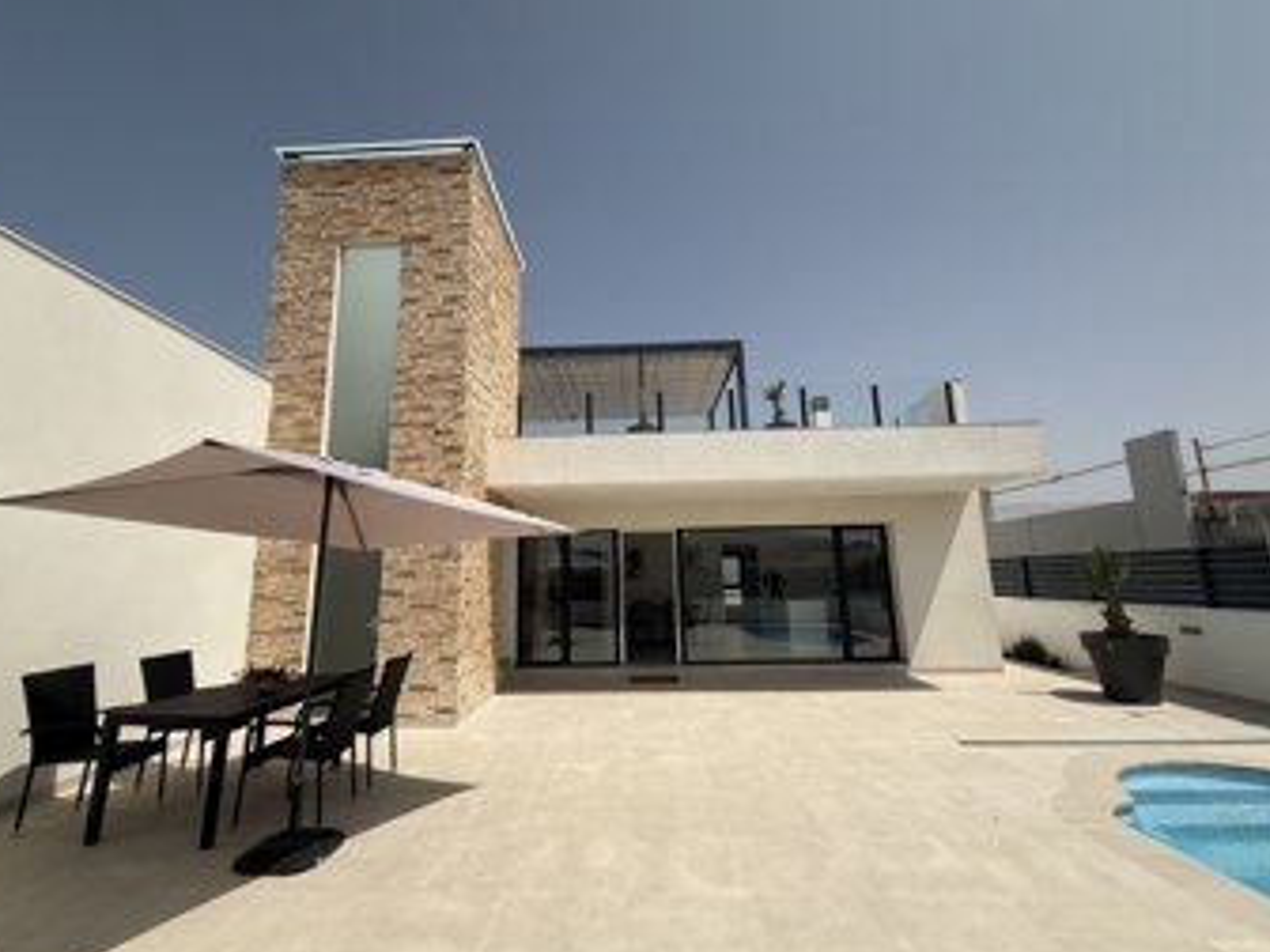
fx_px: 550
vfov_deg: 81.7
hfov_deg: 98.2
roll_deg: +1.6
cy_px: 480
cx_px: 624
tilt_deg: +11.7
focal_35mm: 15
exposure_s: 1/4425
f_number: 2.2
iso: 50
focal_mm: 2.22
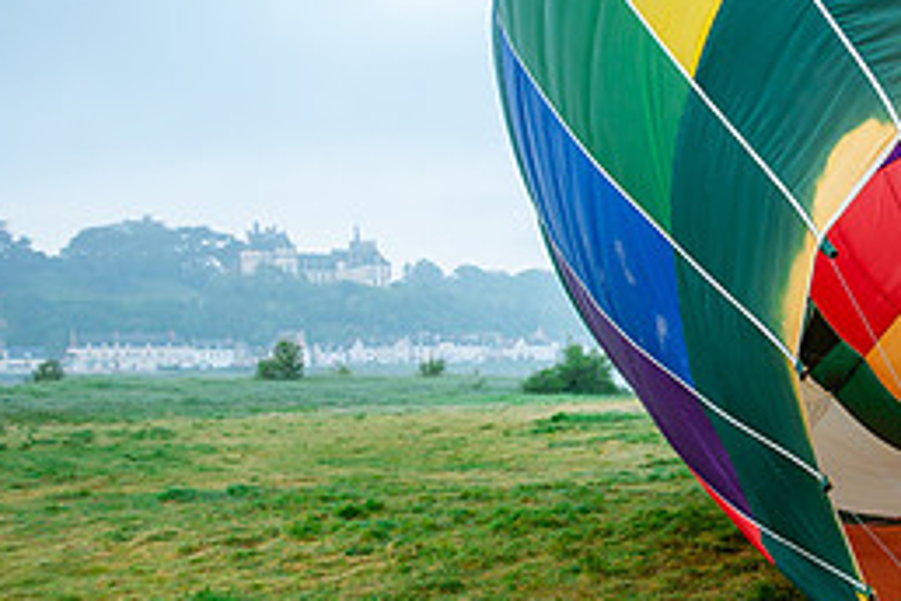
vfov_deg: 24.8
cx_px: 936
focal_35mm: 54
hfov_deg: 33.2
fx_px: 1351
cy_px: 432
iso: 125
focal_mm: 8.8
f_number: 2.8
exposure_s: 1/60
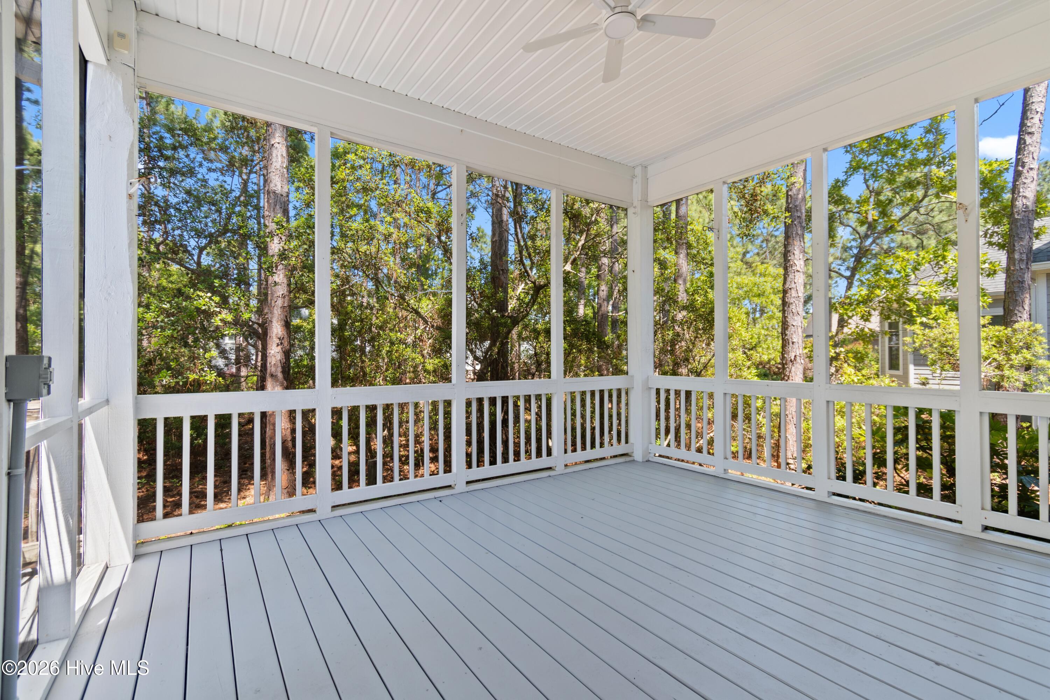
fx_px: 437
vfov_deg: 77.3
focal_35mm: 15
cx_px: 525
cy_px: 350
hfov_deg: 100.4
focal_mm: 10
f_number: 4.5
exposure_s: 1/25
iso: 100
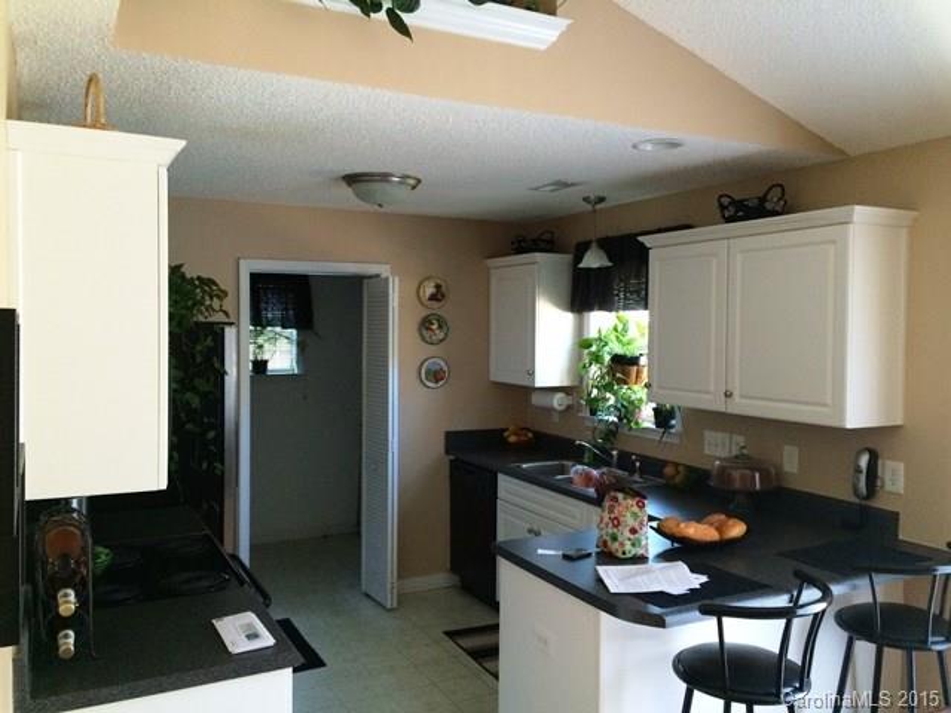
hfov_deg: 61.7
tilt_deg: -3.5
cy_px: 356
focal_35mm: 29
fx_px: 797
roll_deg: +0.6
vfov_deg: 48.2
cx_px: 476
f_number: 2.2
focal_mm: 4.15
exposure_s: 1/30
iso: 200
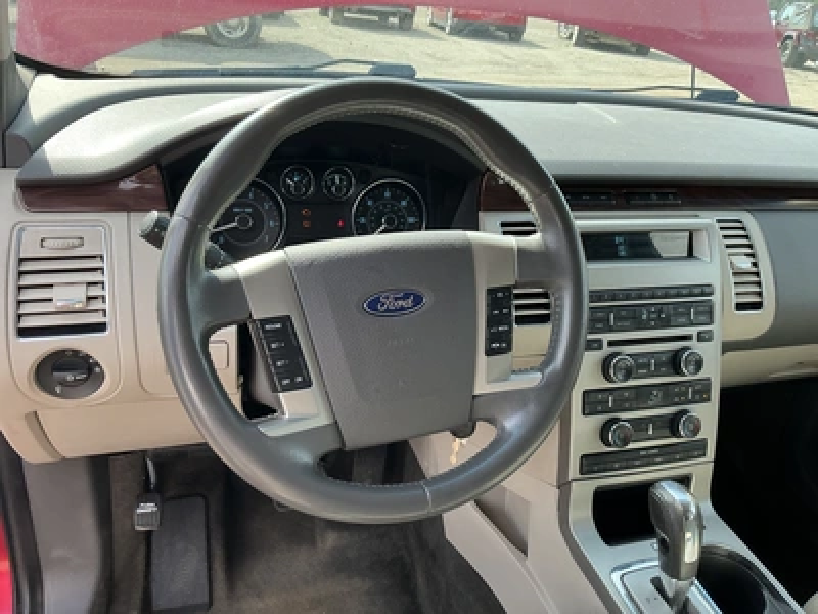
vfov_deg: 49.7
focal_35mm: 28
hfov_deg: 63.4
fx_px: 662
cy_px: 307
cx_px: 409
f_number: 1.8
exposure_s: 1/165
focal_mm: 3
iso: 25
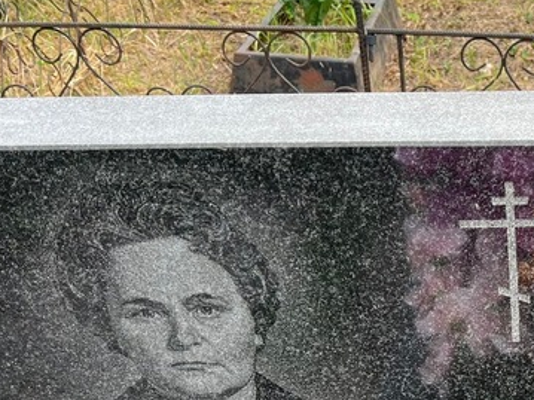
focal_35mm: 58
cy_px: 364
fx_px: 894
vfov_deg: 24.5
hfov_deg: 30.9
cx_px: 533
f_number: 1.5
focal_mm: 5.7
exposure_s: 1/427
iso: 50
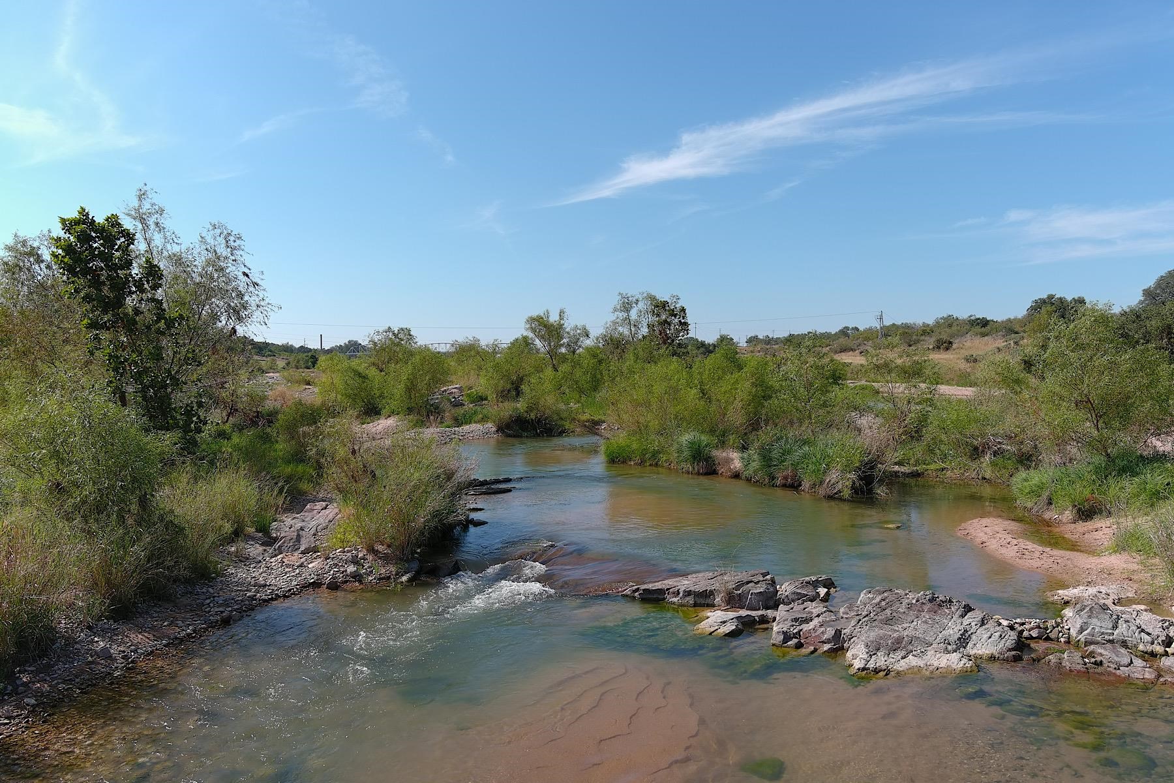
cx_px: 587
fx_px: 946
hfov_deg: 63.7
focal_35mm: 29
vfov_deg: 45.0
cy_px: 392
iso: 100
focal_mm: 10.57
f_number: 2.8
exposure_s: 1/1250
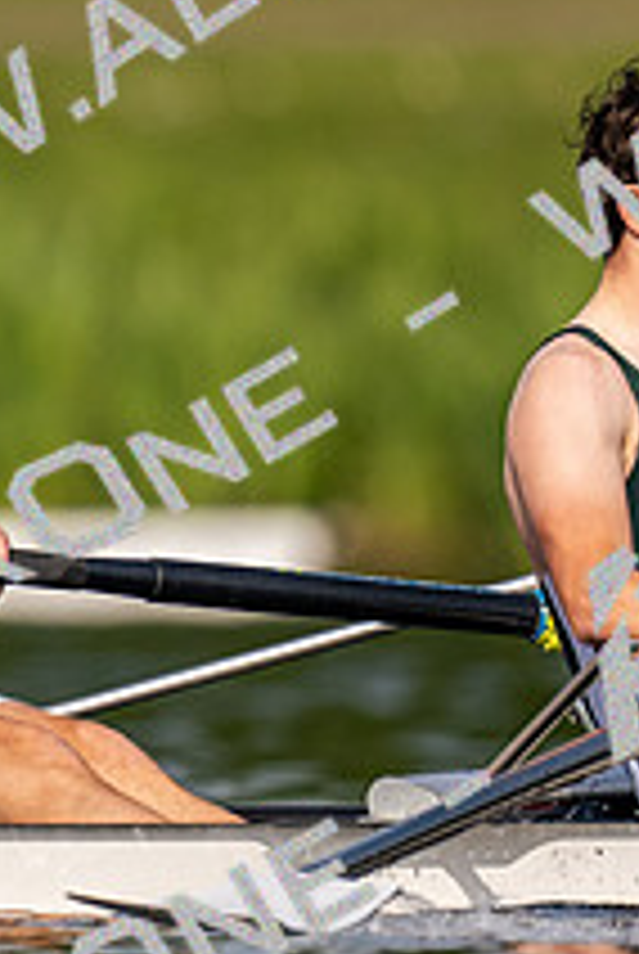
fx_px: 65280
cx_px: 202
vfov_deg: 0.8
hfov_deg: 0.6
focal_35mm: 2460
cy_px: 335
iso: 220
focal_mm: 600
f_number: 4
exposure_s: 1/2500
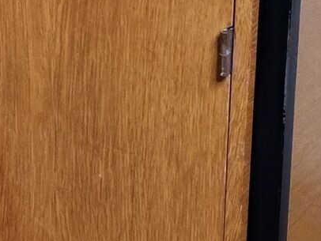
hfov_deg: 14.6
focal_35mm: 128
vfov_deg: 11.6
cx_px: -111
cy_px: 171
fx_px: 1188
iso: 200
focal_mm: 5.4
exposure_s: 1/50
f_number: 1.8
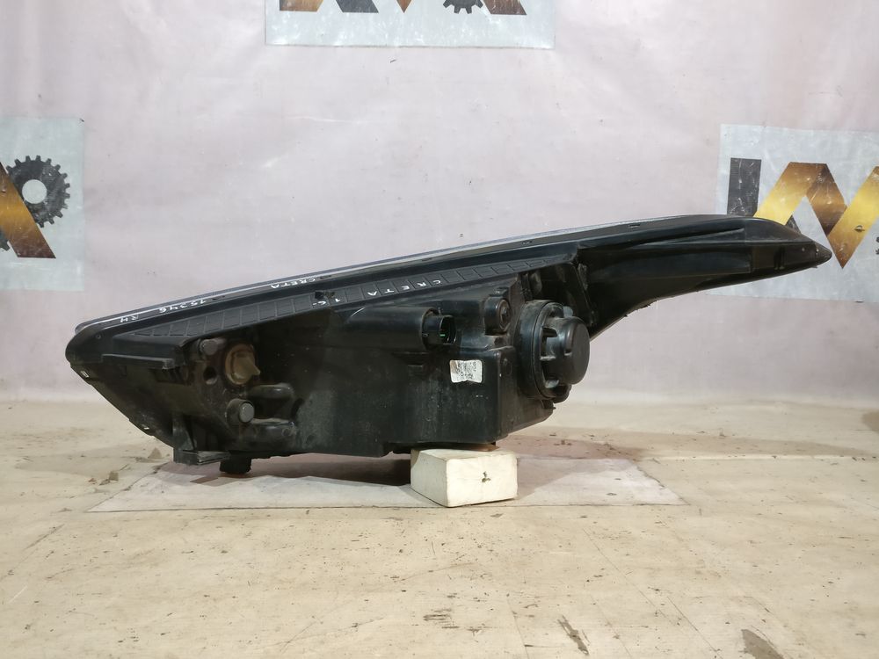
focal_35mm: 28
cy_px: 330
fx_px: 711
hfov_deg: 63.4
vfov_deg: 49.7
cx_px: 440
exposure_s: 1/25
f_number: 2
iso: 400
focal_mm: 4.26
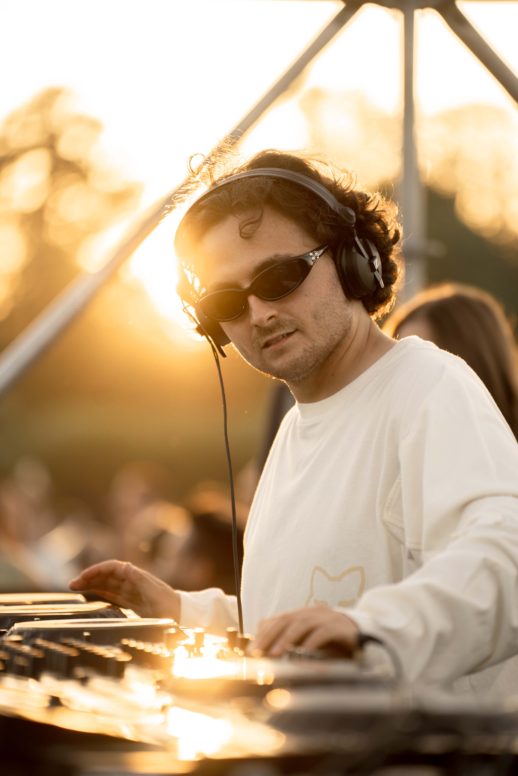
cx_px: 259
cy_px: 388
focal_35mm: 150
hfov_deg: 9.1
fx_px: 3237
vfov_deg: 13.7
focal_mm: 150
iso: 100
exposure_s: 1/200
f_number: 2.8
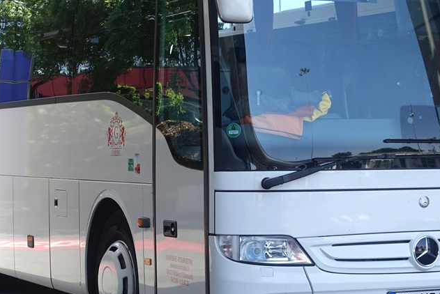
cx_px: 256
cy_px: 113
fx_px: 1382
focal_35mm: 113
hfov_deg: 18.1
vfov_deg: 12.1
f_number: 4
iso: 125
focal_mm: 19.29
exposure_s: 1/160
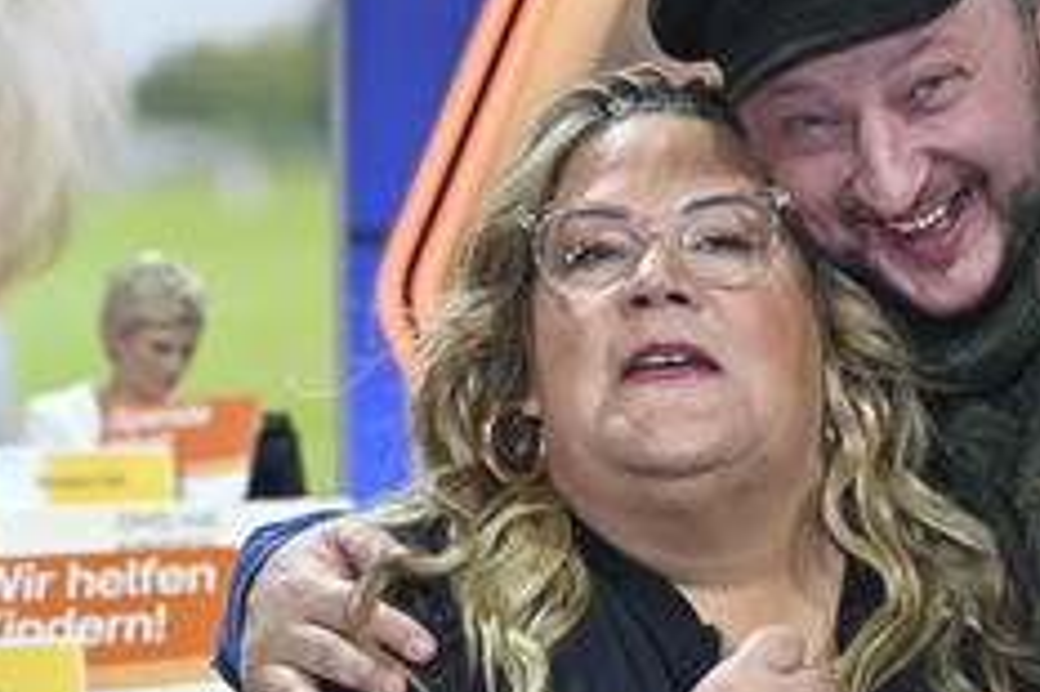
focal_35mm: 87
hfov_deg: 22.9
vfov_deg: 15.7
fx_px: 2511
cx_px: 917
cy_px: 433
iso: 1000
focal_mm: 45
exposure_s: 1/200
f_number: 4
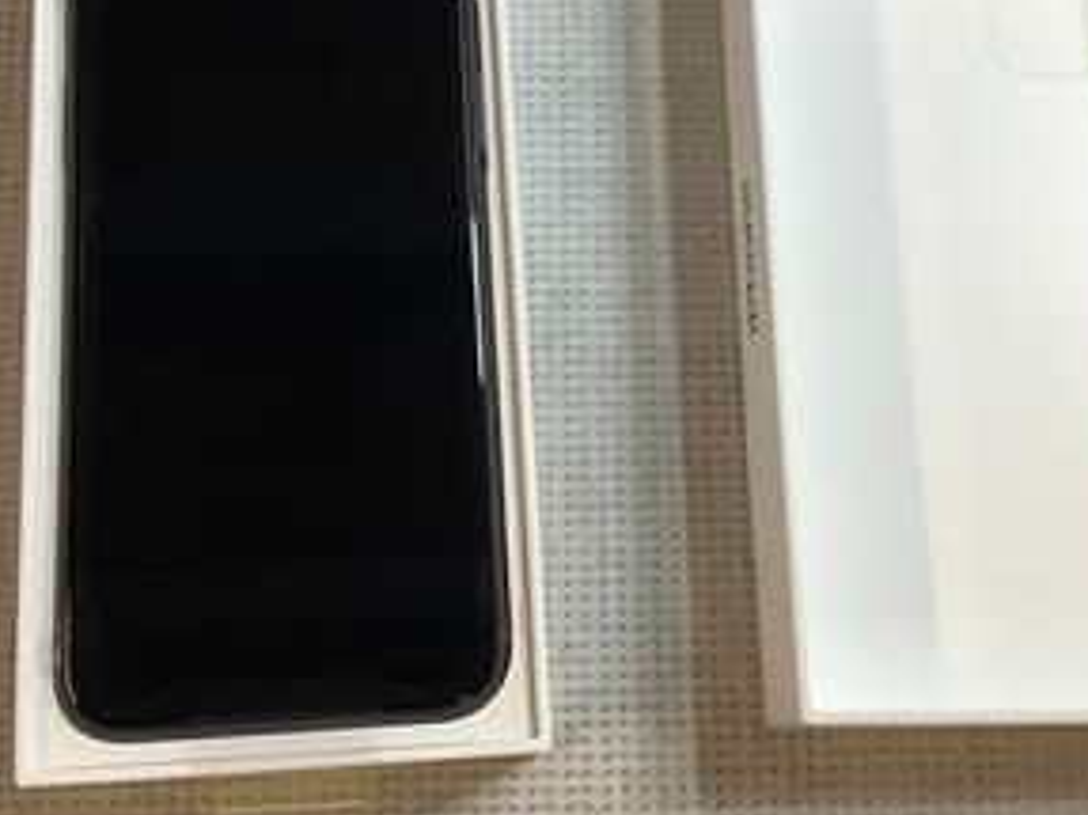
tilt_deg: -72.9
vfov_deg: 26.7
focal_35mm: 54
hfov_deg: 35.5
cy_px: 207
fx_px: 1697
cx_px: 512
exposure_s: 1/50
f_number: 2.4
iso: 100
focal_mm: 3.3
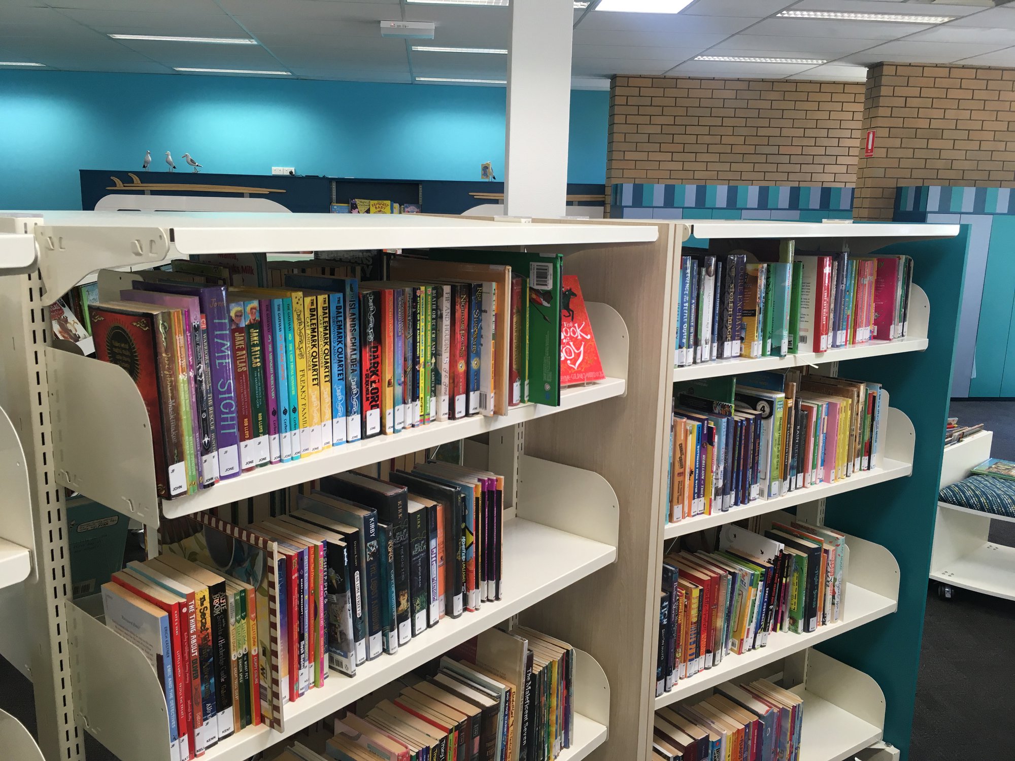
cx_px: 508
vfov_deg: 48.2
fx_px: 850
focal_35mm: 29
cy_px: 380
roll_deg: -1.4
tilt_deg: -11.2
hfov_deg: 61.7
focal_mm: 4.15
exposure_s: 1/33
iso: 25
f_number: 2.2
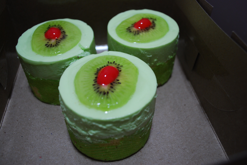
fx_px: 206
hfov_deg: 61.9
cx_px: 124
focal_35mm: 30
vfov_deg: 43.7
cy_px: 82
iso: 400
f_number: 3.8
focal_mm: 20
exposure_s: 1/40
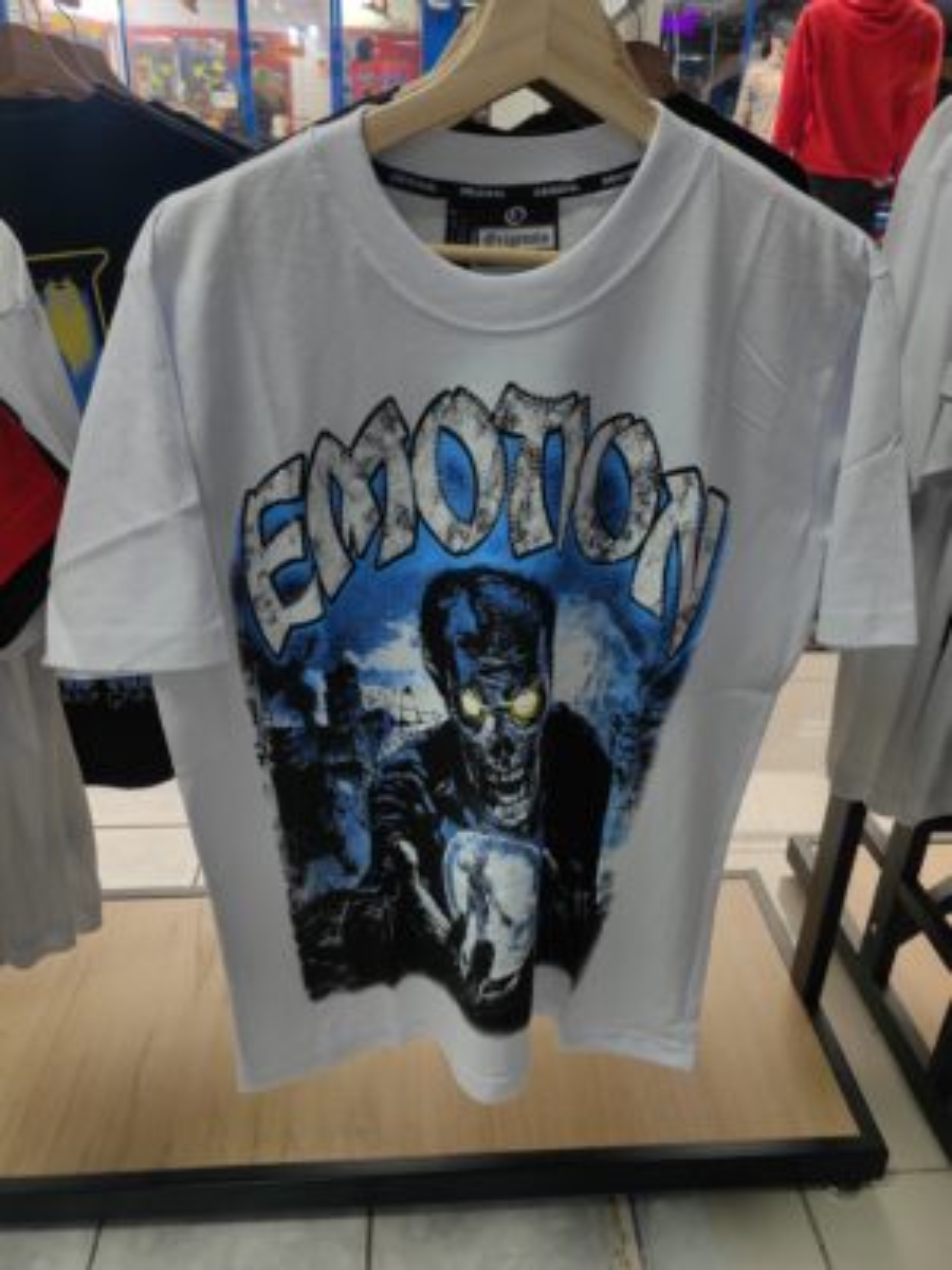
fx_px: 990
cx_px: 476
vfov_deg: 65.3
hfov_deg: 51.4
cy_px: 635
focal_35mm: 27
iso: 80
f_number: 1.8
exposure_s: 1/14.3
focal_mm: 5.54
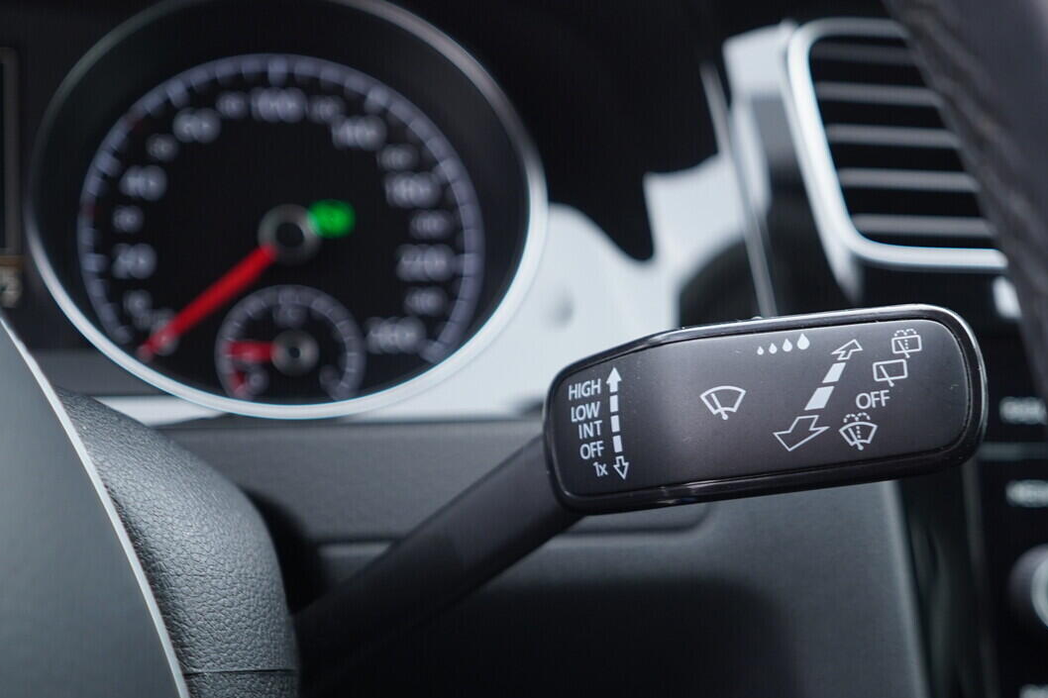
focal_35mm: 49
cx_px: 602
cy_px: 467
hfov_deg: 40.3
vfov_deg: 27.3
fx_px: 1426
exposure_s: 1/40
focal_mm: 24
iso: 320
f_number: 2.8
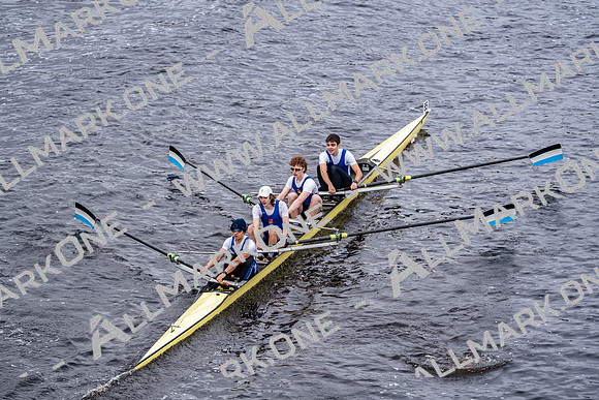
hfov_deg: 10.3
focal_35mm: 200
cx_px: 300
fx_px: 3328
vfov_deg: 6.9
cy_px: 200
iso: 250
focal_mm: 200
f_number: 2.8
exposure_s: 1/2000
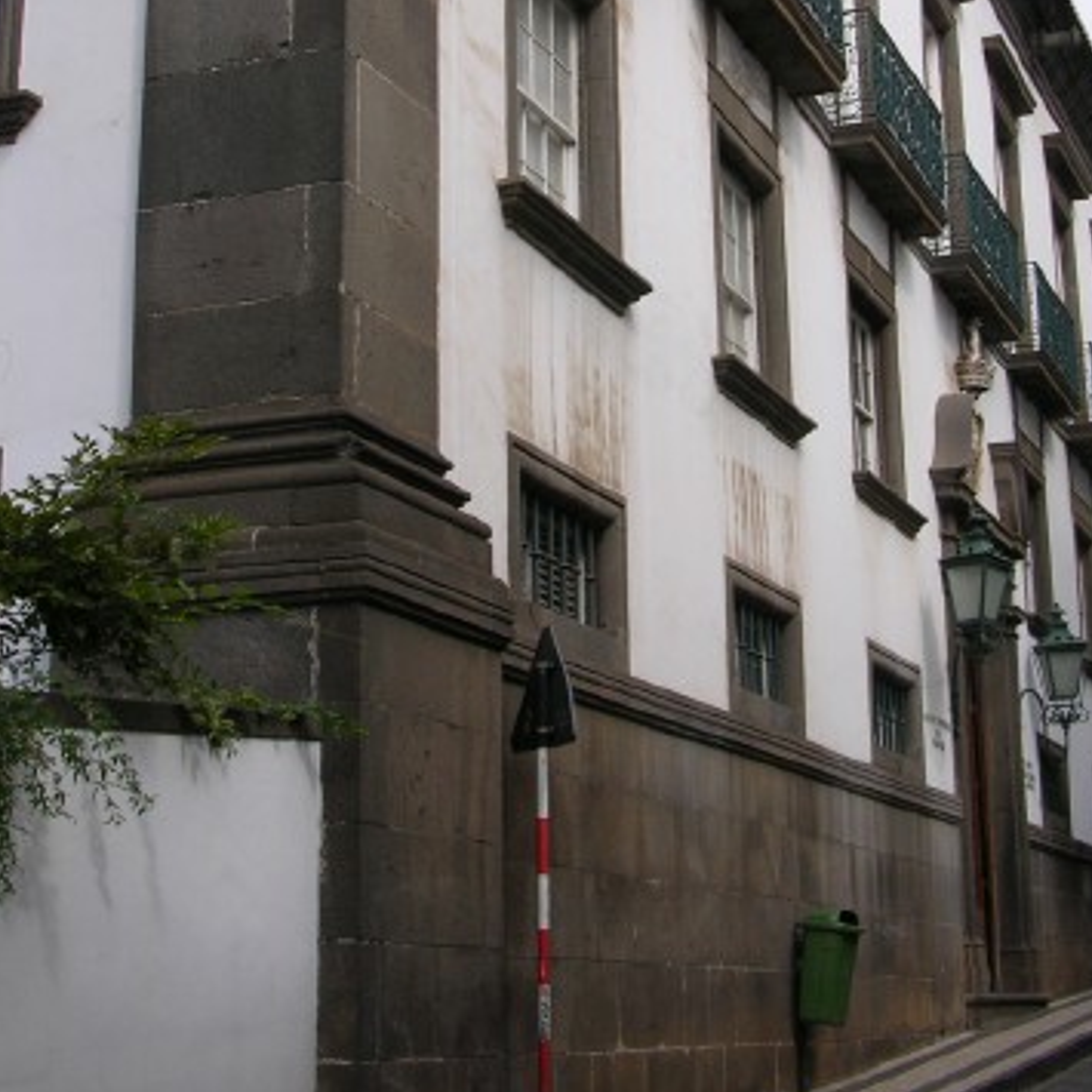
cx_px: 566
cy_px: 234
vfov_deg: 25.3
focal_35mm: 67
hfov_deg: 25.7
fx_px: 2391
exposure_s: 1/214
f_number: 5.6
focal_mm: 8.9
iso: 50
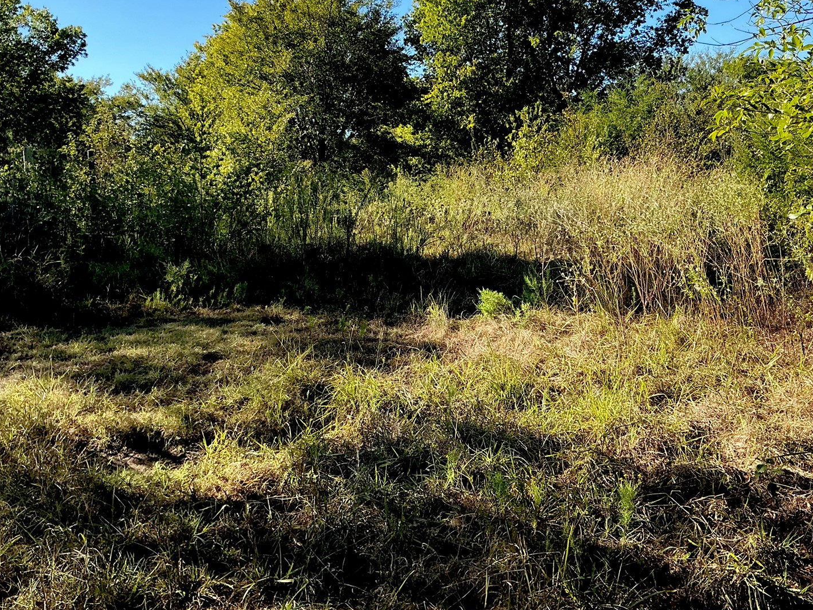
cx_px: 448
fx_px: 916
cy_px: 231
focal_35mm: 39
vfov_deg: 36.6
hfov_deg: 47.8
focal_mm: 3
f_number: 1.8
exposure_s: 1/816
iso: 25
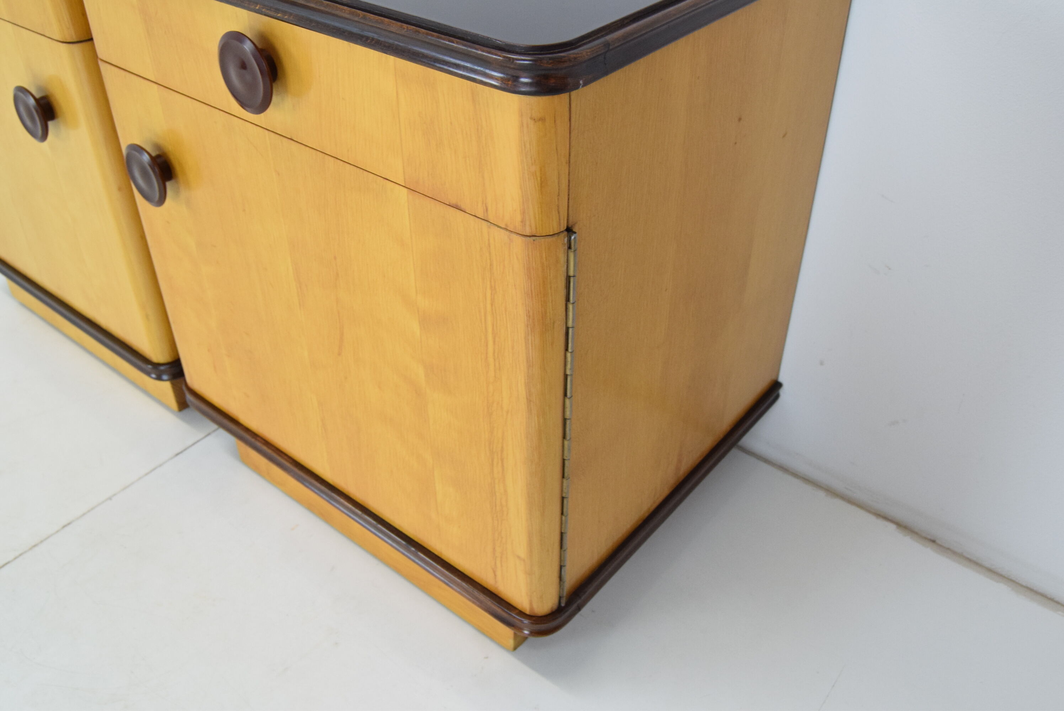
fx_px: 976
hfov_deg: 57.2
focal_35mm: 33
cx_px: 532
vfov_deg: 40.0
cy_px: 356
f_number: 7.1
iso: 1600
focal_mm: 22
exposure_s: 1/100
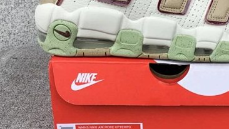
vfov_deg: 20.2
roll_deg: -0.6
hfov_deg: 34.7
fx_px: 358
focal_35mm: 59
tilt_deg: -19.1
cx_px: 170
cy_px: 29
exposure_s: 1/100
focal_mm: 3.3
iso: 32
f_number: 2.4
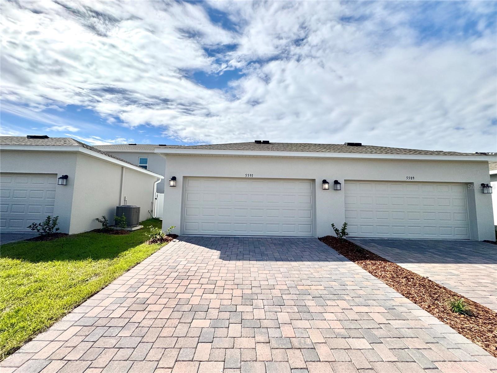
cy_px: 186
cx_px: 248
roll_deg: -0.8
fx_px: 201
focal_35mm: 14
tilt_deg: +5.1
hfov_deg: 102.1
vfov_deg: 85.7
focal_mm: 2.22
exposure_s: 1/3906
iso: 50
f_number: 2.2
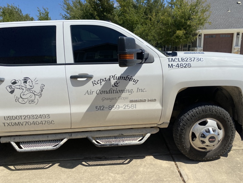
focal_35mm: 26
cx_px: 122
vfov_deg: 53.1
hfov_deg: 67.3
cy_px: 92
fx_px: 183
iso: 32
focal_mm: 4.25
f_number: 1.8
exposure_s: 1/4608
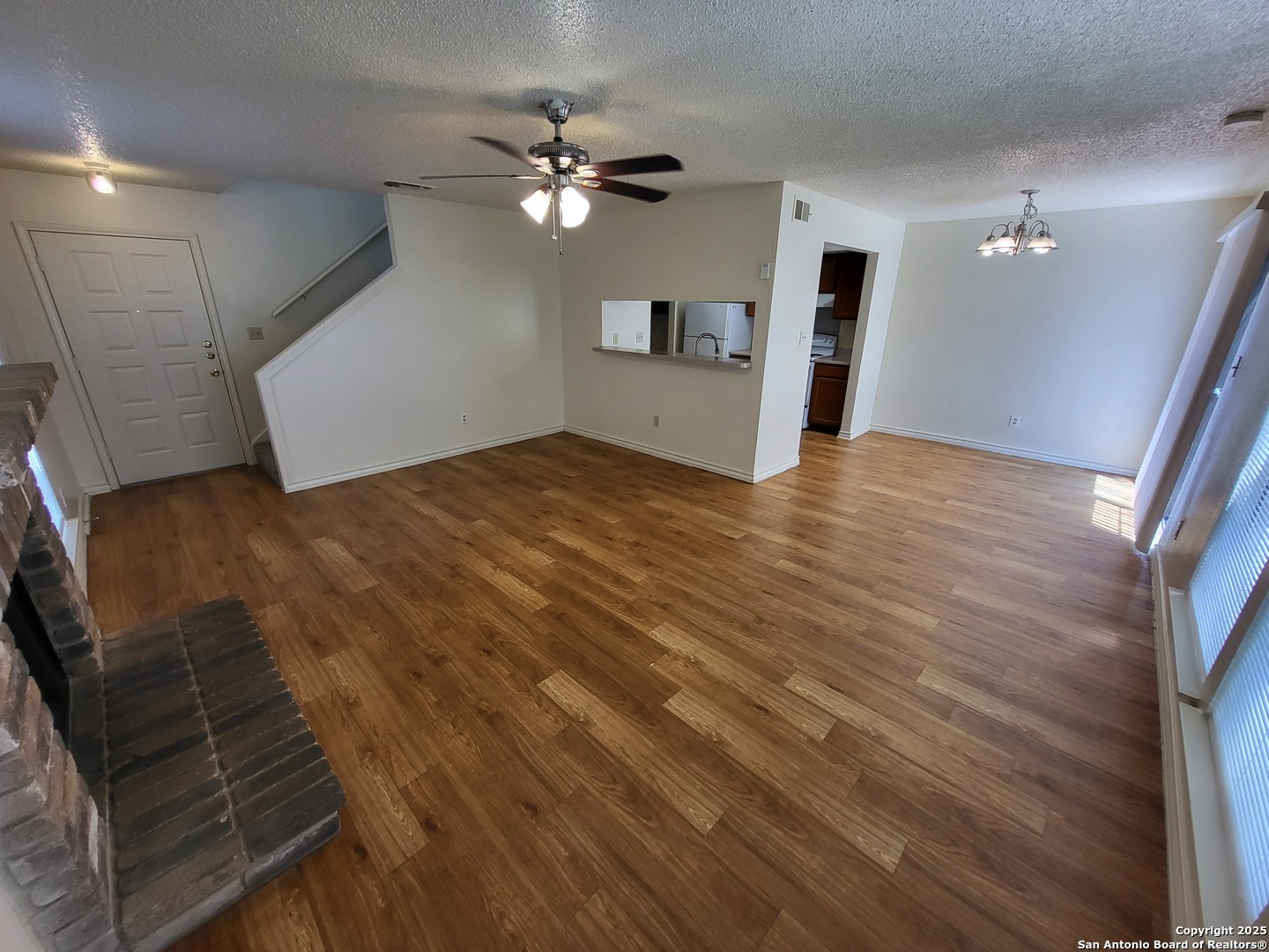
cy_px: 476
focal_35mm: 13
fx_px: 477
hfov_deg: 106.2
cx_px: 634
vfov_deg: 89.9
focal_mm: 1.74
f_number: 2.2
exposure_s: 1/60
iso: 80
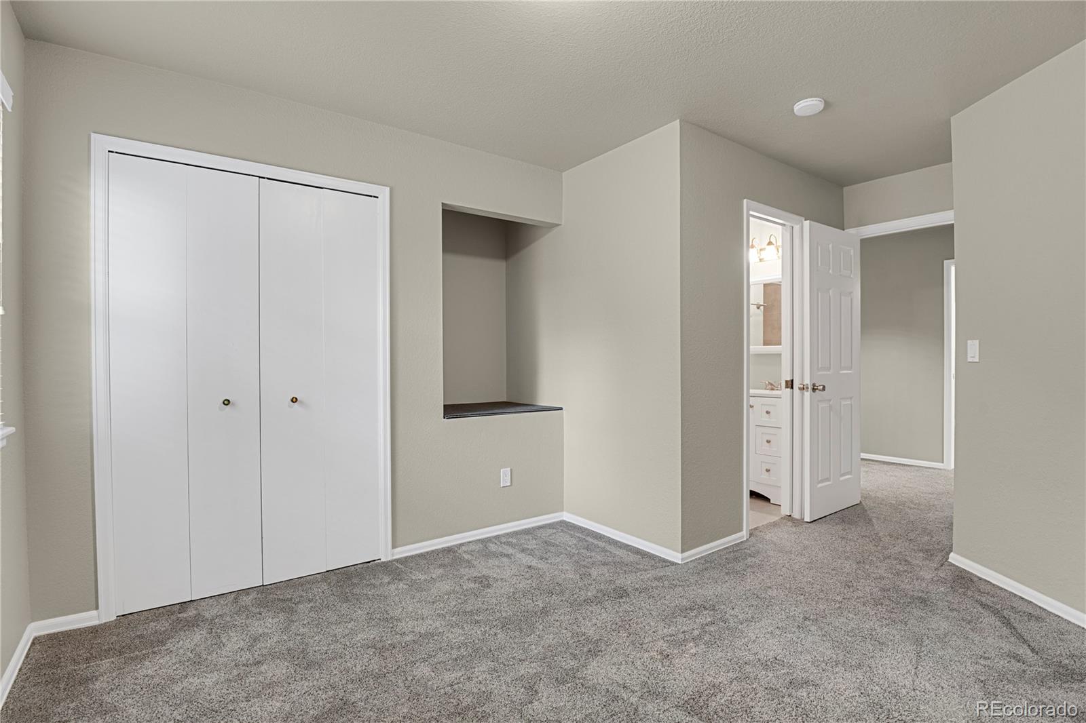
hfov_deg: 93.3
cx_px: 543
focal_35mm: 17
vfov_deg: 70.4
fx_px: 513
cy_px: 362
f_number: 6.3
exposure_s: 6
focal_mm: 17
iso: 250
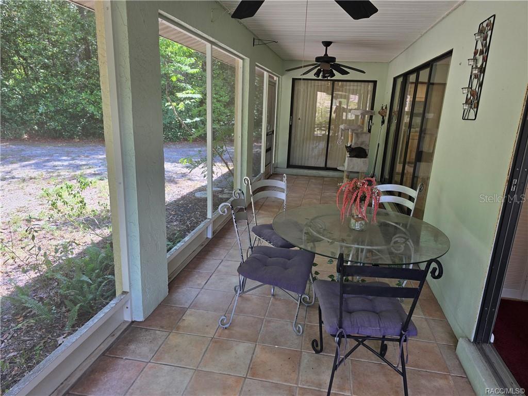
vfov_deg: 58.9
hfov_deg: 73.9
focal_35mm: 23
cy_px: 198
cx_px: 264
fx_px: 351
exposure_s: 1/180
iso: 50
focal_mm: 6.3
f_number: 1.7
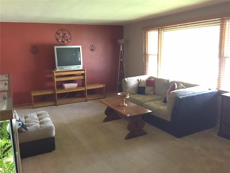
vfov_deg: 48.2
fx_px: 193
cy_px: 86
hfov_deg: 61.7
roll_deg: +0.6
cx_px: 115
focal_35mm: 29
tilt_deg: -10.3
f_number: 2.2
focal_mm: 4.15
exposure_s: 1/17
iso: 250
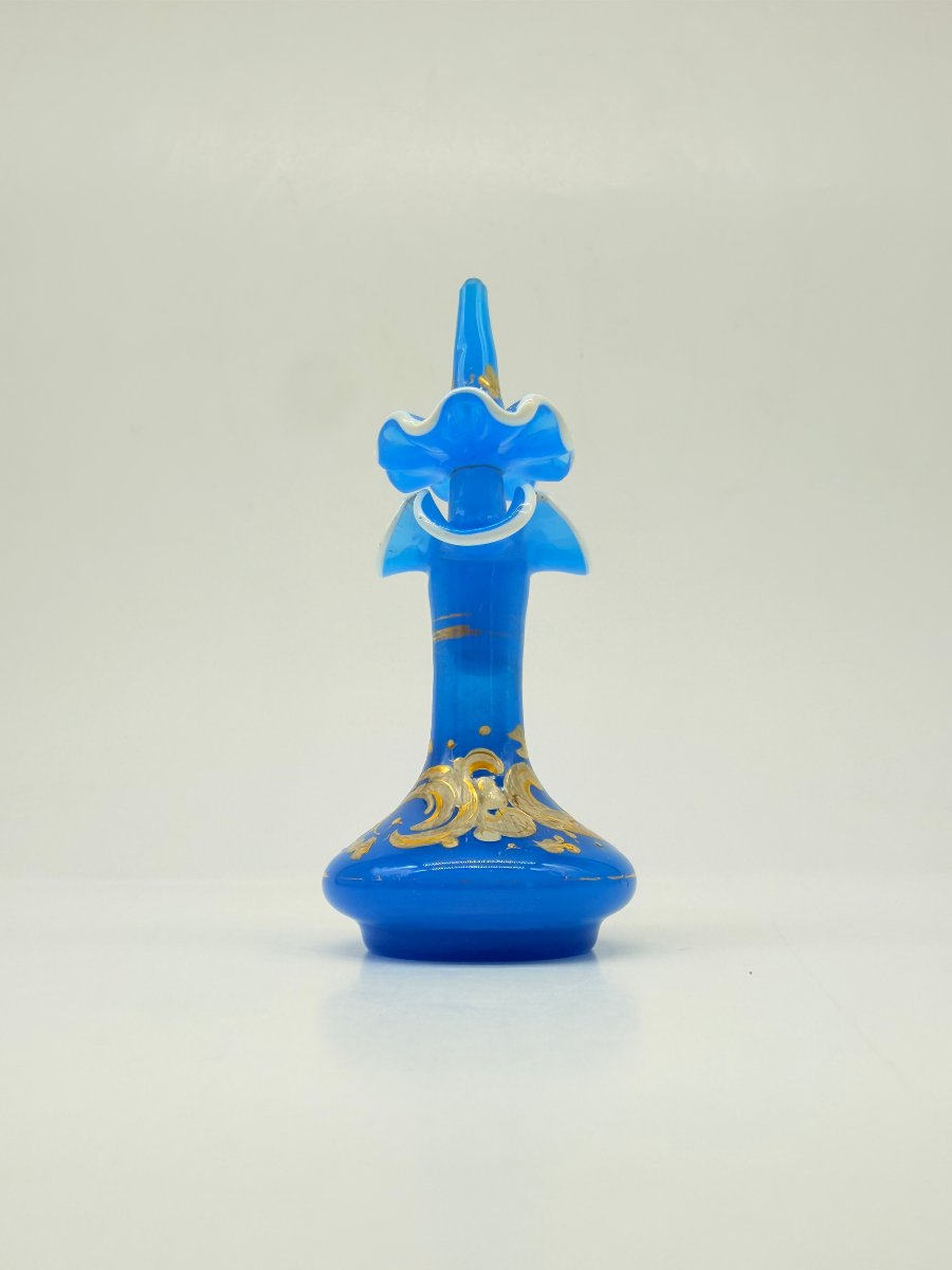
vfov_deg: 71.6
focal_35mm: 24
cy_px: 635
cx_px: 476
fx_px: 880
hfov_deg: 56.8
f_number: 2.2
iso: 40
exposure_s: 1/507
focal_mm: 2.22
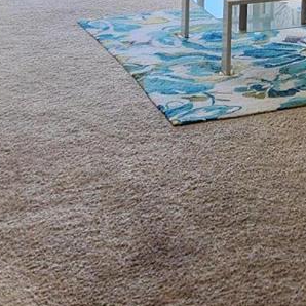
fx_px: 1090
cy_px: -198
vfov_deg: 14.5
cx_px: 477
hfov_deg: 14.7
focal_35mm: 109
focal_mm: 6.4
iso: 50
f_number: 1.8
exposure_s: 1/180
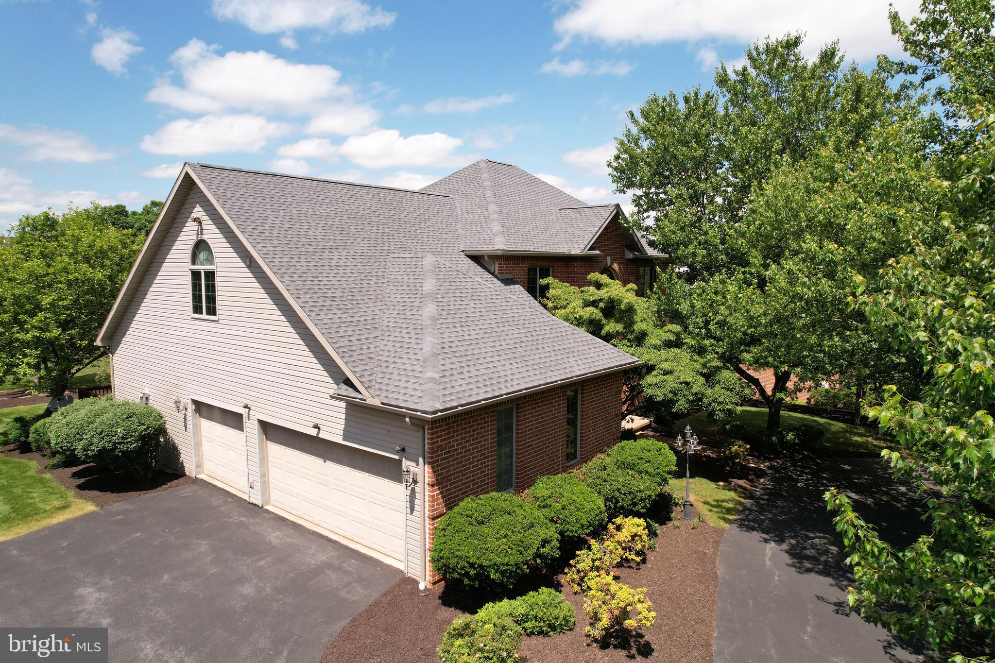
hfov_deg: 78.6
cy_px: 332
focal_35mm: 22
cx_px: 498
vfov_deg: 57.2
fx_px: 608
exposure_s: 1/1500
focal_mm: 8.38
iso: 100
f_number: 2.8
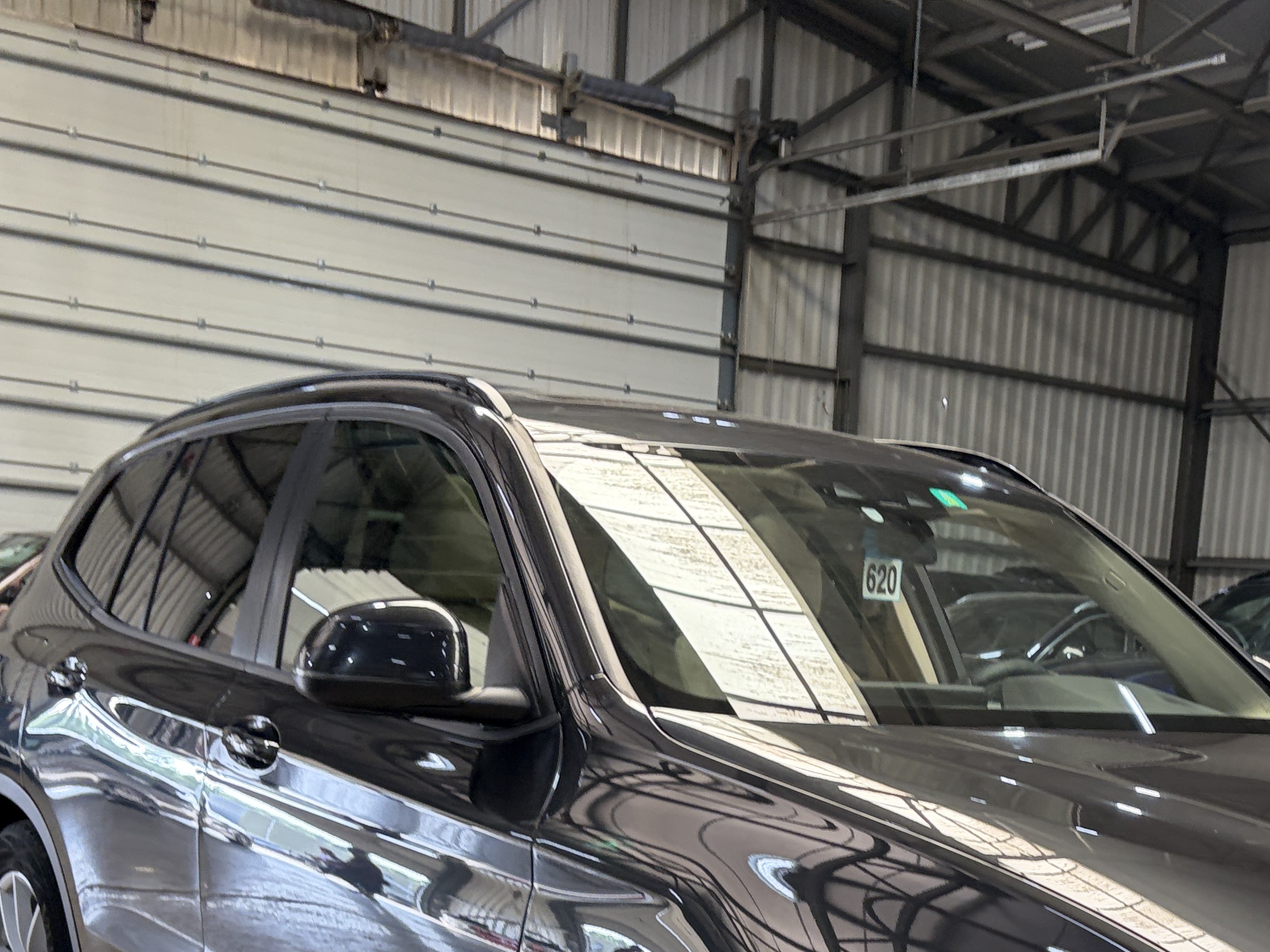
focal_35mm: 54
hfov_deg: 34.8
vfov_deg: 25.6
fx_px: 1981
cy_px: 967
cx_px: 941
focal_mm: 5.96
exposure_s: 1/125
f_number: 1.6
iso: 160
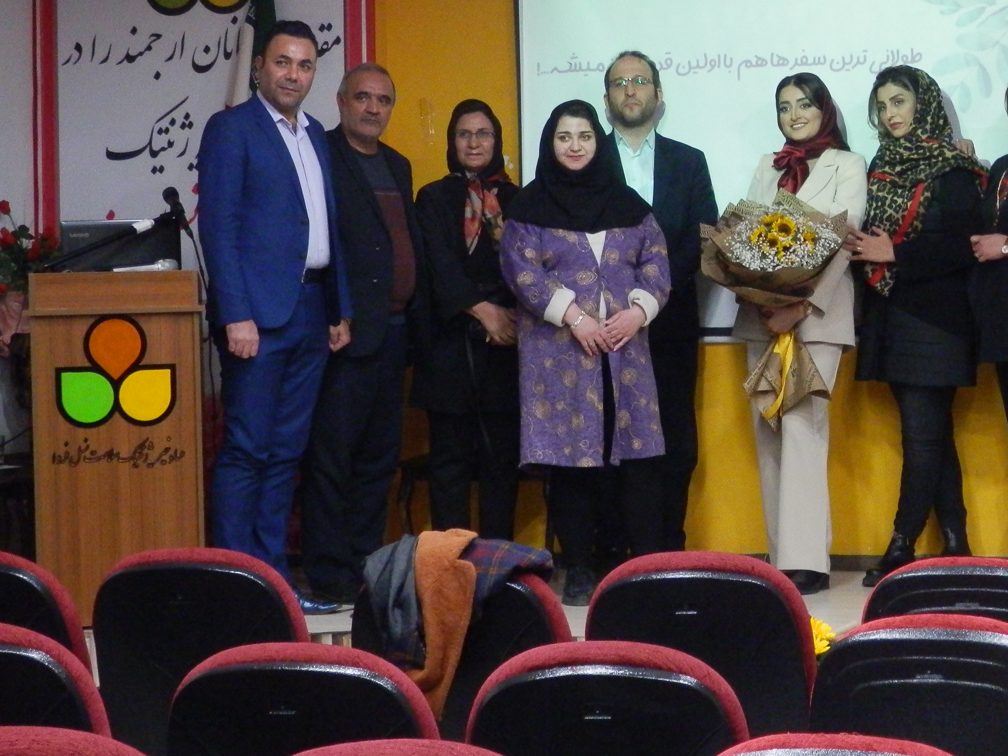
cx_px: 670
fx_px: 2446
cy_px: 268
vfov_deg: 17.5
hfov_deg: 23.2
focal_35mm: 84
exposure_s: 1/30
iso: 200
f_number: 4.1
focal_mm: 9.8
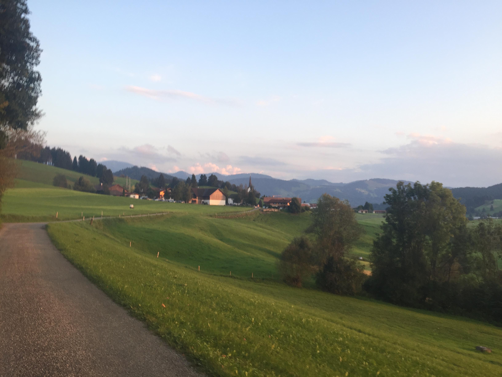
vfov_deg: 48.2
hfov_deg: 61.7
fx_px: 421
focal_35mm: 29
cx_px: 251
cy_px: 188
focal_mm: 4.15
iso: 32
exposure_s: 1/124
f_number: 2.2
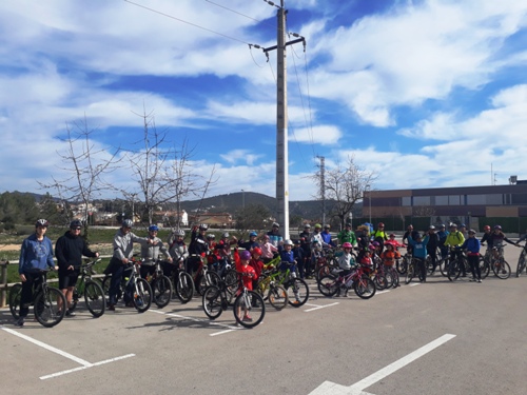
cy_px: 198
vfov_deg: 51.4
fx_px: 411
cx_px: 264
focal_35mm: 27
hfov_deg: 65.3
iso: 40
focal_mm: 3.6
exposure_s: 1/2053
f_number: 1.9
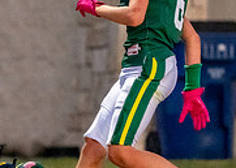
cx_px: -64
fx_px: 6028
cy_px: 95
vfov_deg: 1.6
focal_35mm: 900
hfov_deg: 2.2
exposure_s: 1/1250
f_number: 2.8
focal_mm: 200
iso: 4000
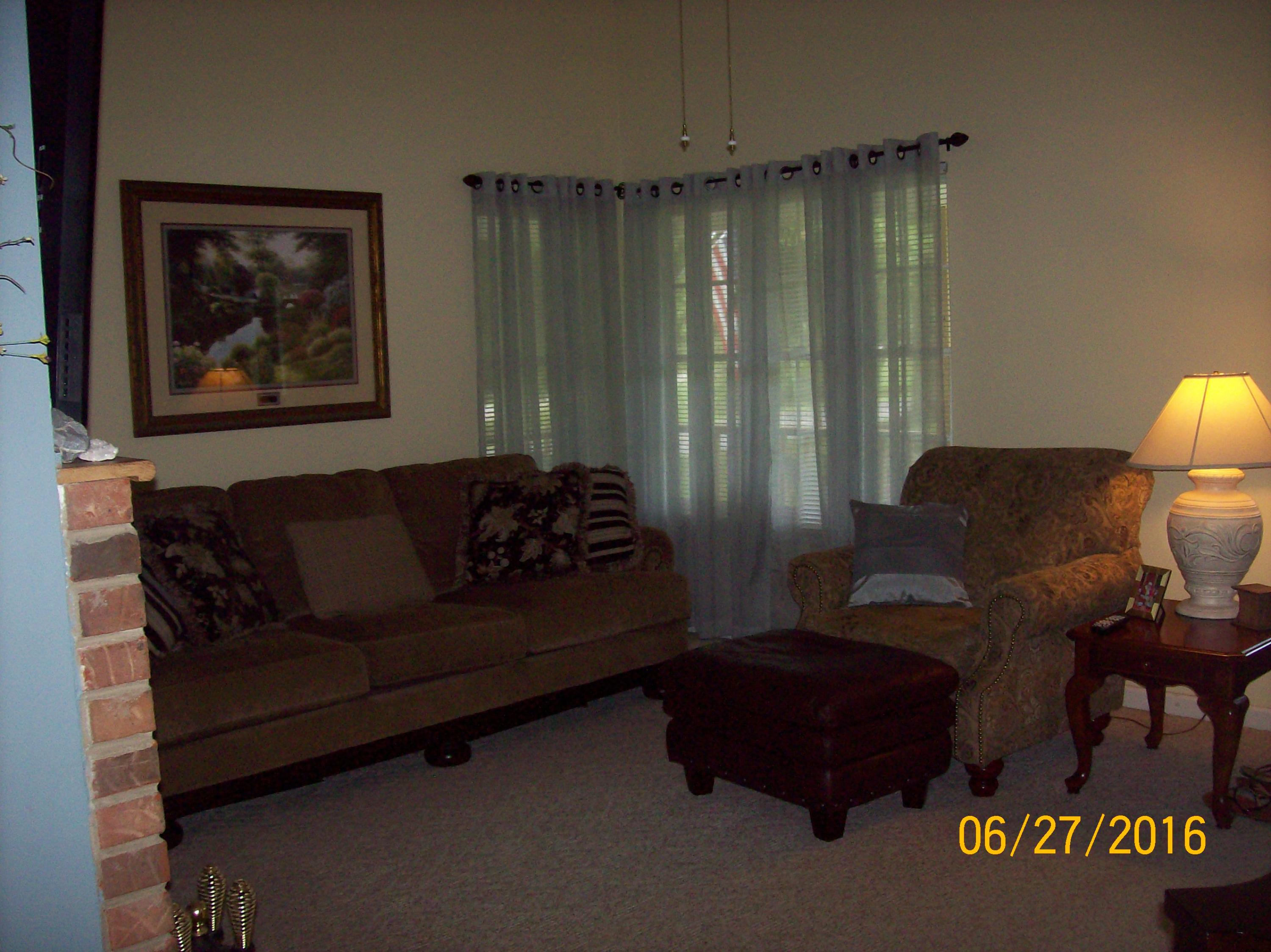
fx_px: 1321
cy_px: 476
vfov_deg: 39.6
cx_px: 636
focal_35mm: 36
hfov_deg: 51.4
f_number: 2.7
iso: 140
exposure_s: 1/64
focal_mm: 6
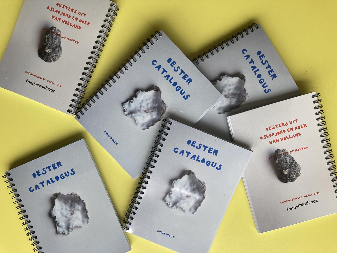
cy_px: 126
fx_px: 273
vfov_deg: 49.7
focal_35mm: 28
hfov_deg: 63.4
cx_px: 168
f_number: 1.8
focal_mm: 3.99
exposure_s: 1/121
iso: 32
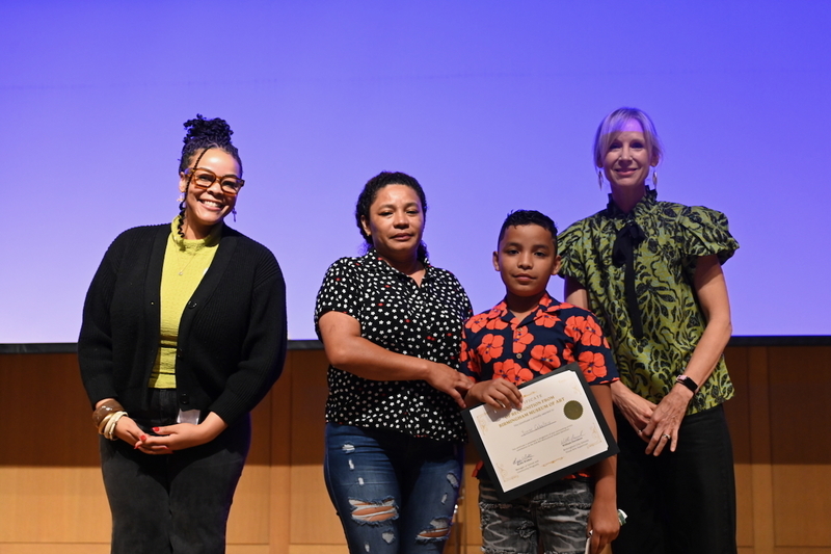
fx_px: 1015
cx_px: 416
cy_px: 277
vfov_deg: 30.5
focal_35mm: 44
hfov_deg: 44.5
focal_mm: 44
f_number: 4
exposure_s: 1/60
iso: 3200
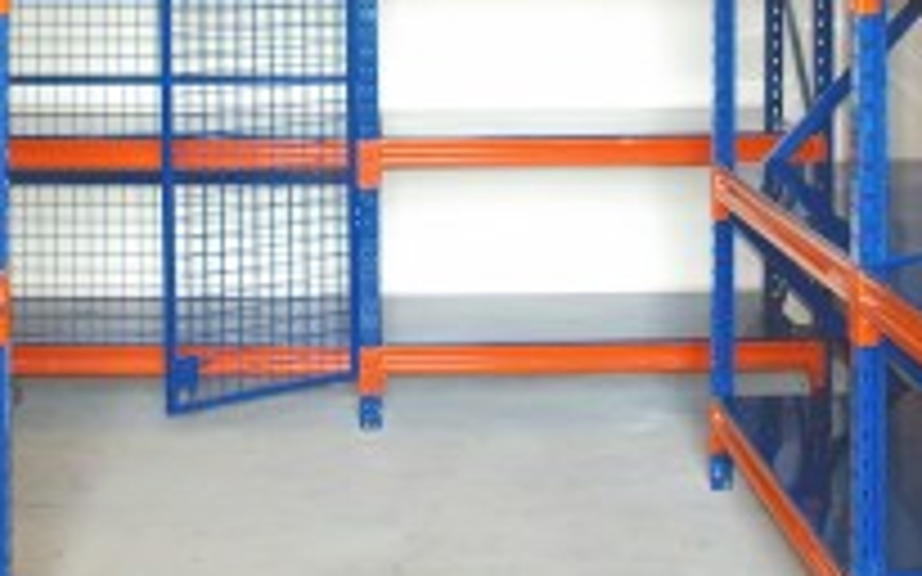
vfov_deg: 18.6
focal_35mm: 67
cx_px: 391
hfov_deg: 30.6
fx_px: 1683
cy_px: -61
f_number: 5
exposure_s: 1/100
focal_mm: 20
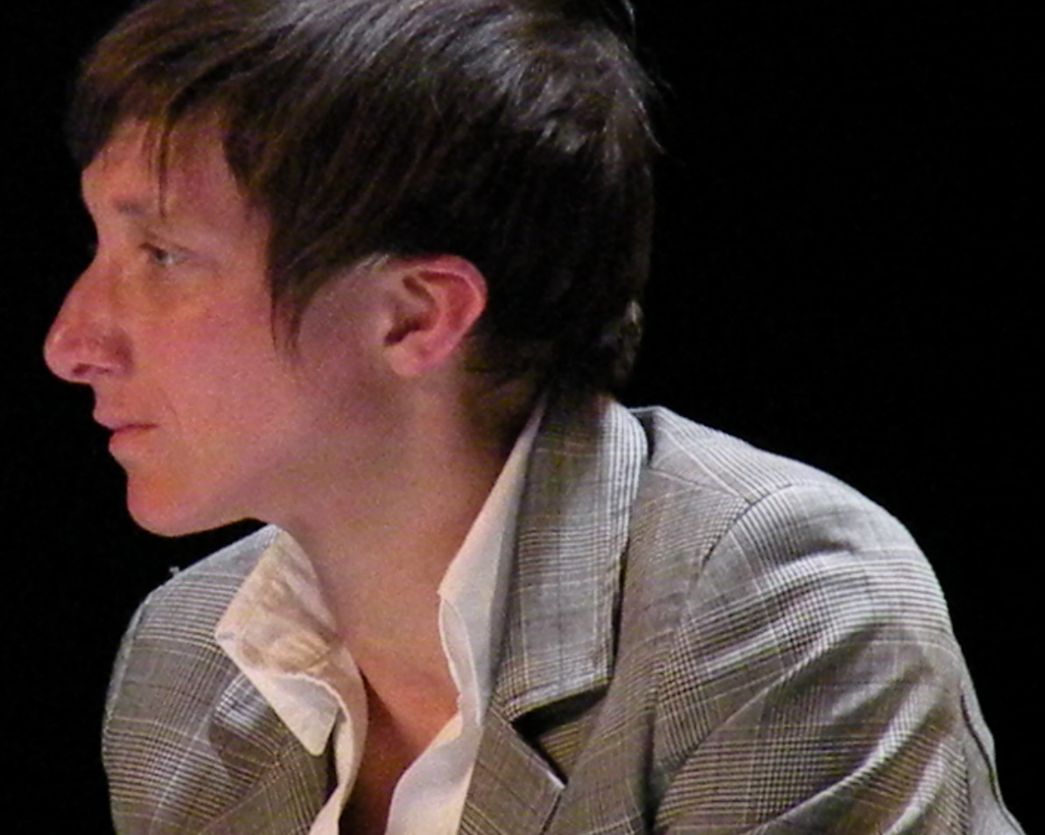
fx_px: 21339
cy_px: 421
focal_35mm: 690
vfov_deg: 2.2
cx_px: 274
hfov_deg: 2.8
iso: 3200
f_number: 5.6
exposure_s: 1/257
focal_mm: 72.9
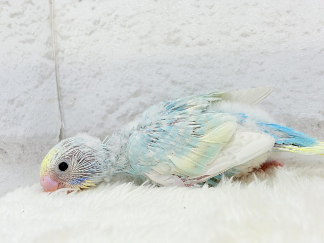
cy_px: 122
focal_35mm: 52
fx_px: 487
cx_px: 162
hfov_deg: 36.8
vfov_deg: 28.0
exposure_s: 1/50
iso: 32
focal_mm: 5.96
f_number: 1.6
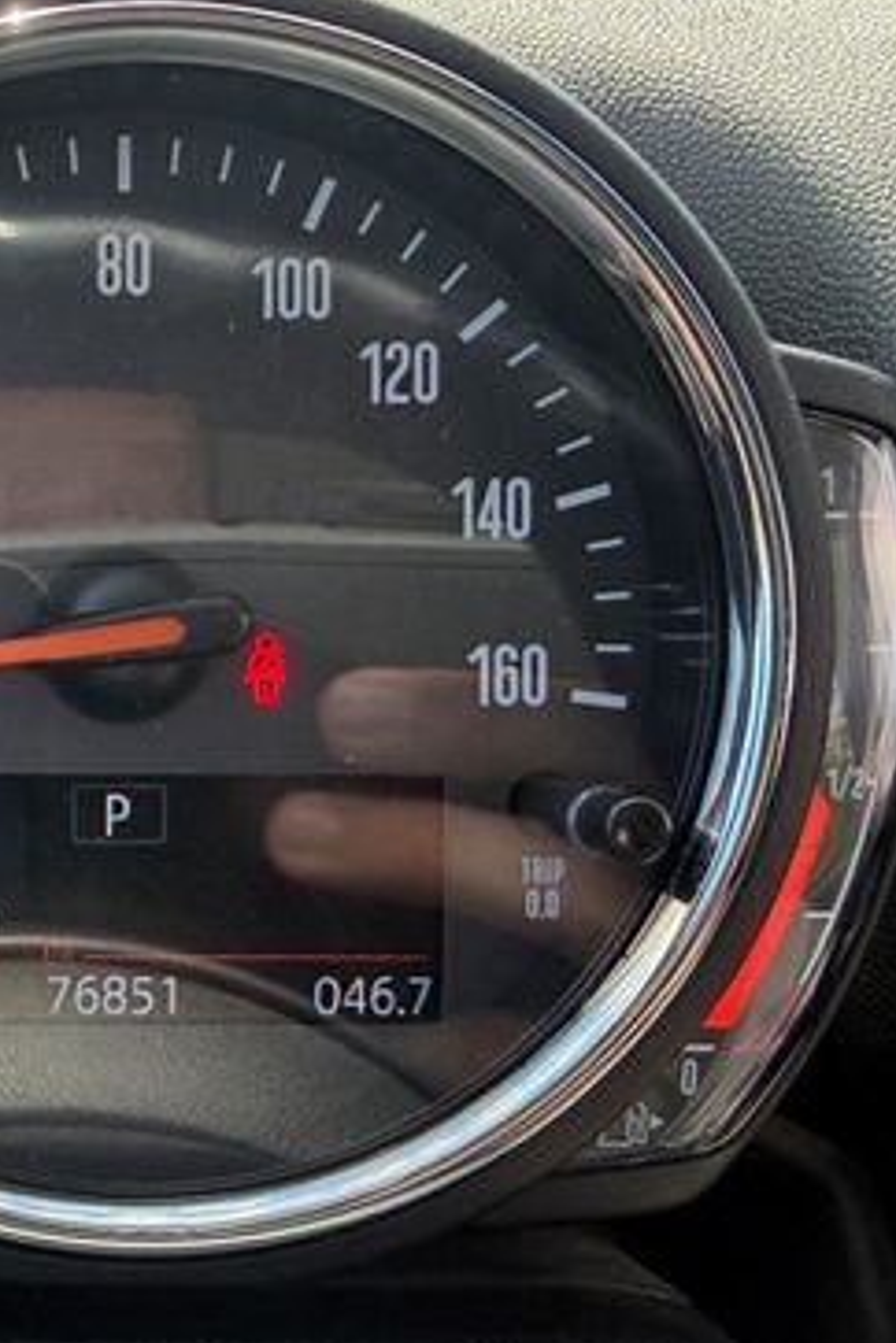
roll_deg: +0.8
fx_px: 1643
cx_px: -11
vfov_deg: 44.5
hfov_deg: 28.5
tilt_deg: -23.4
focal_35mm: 44
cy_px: 659
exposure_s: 1/121
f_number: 2.2
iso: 40
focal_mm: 2.22
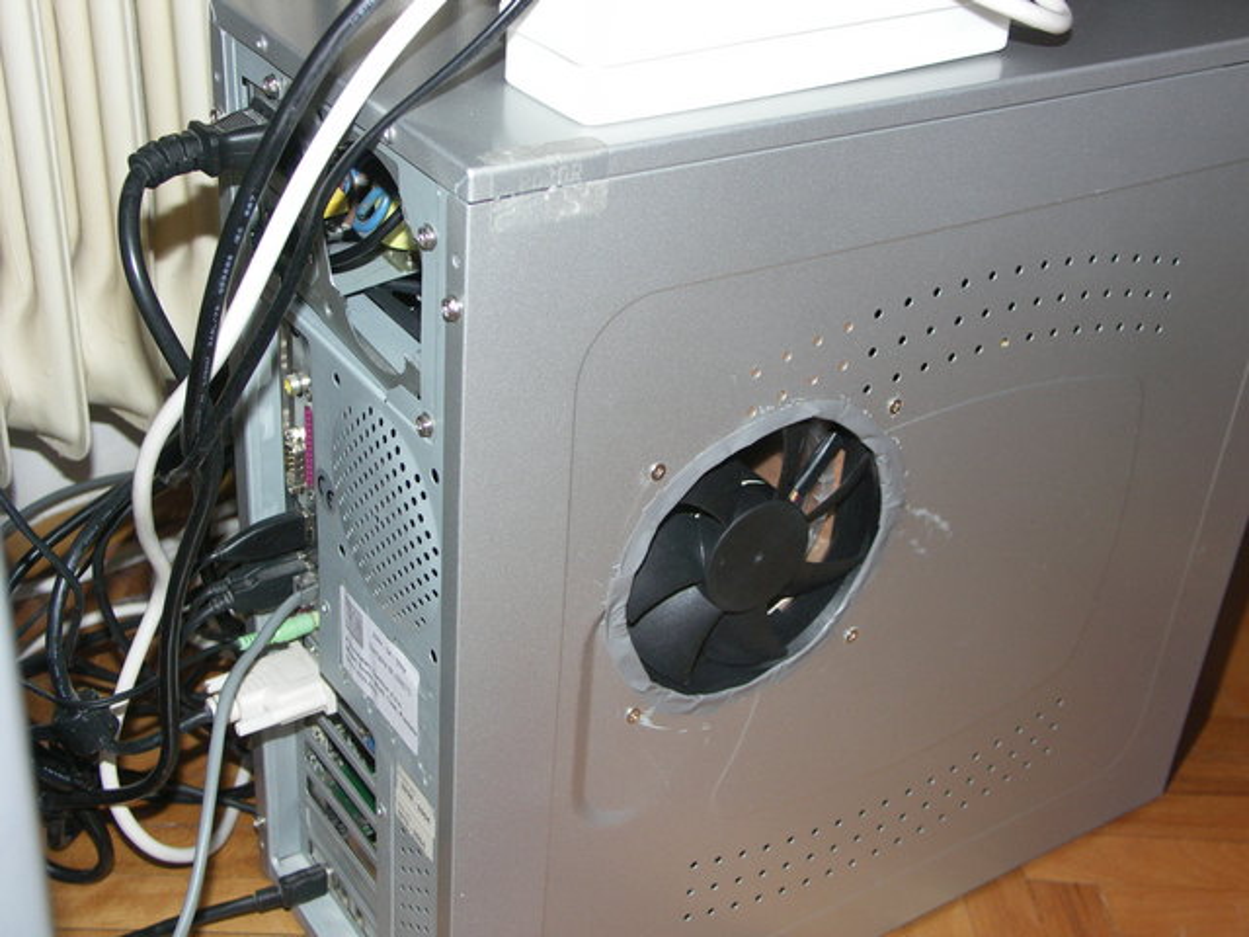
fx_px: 1552
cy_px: 468
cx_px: 624
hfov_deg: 43.9
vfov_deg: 33.6
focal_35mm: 43
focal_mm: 11.1
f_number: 3.2
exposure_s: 1/50
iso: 200
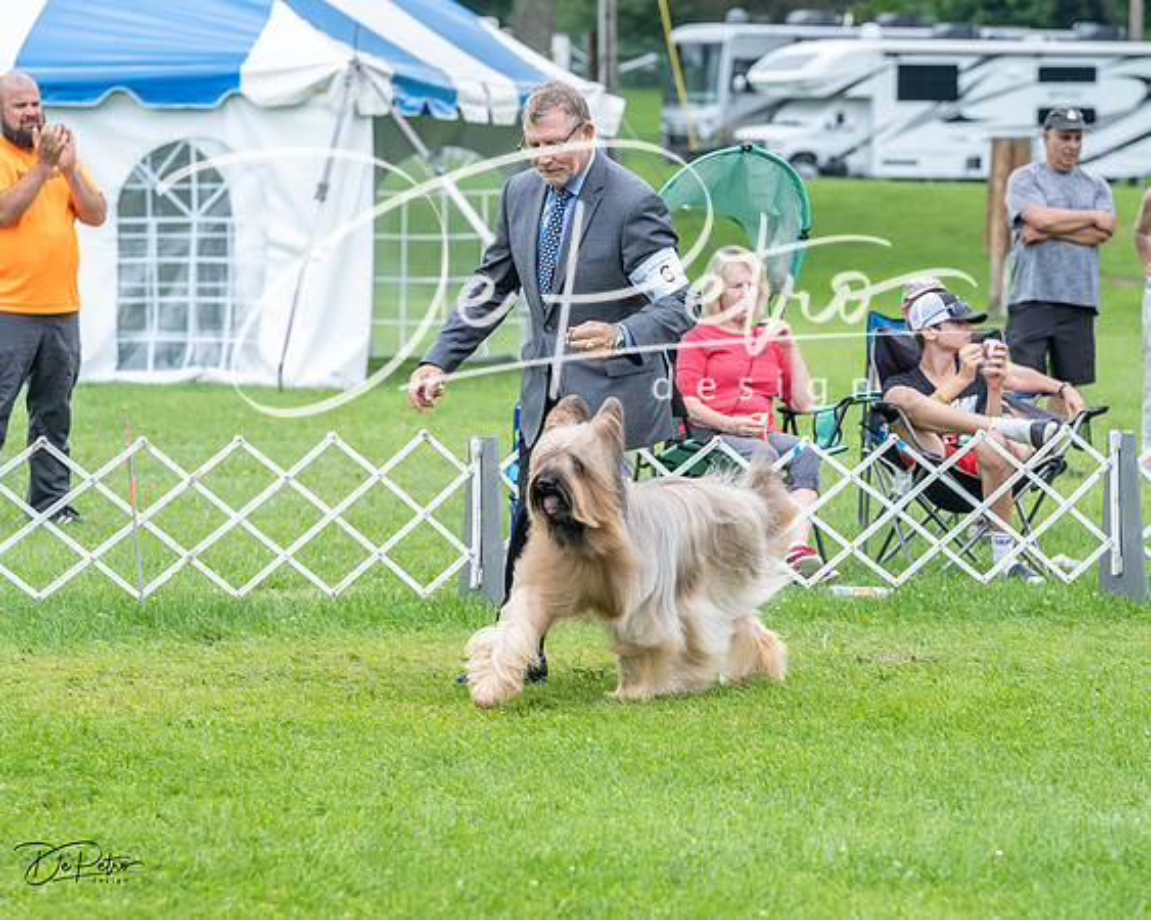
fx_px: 5913
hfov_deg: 11.1
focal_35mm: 174
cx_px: 576
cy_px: 460
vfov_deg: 8.9
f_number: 5
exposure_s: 1/800
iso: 400
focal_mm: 147
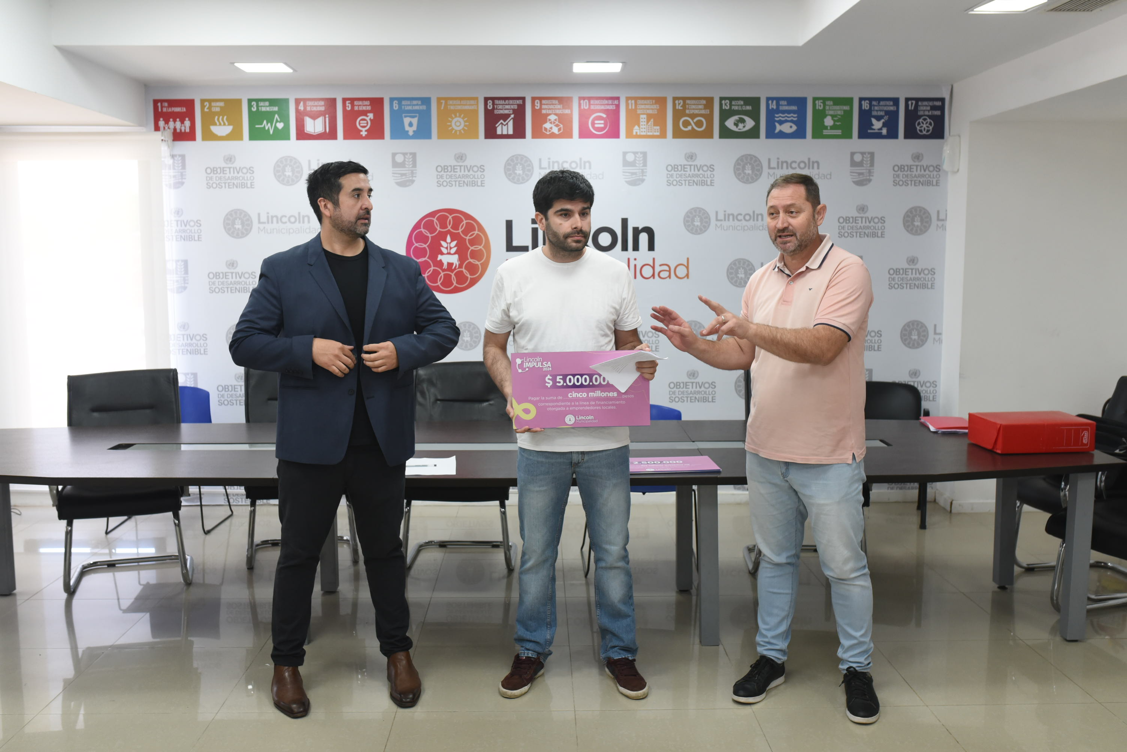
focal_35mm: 35
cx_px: 564
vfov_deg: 37.9
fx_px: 1096
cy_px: 376
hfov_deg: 54.4
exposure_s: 1/250
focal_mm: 35
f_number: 5.6
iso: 1600
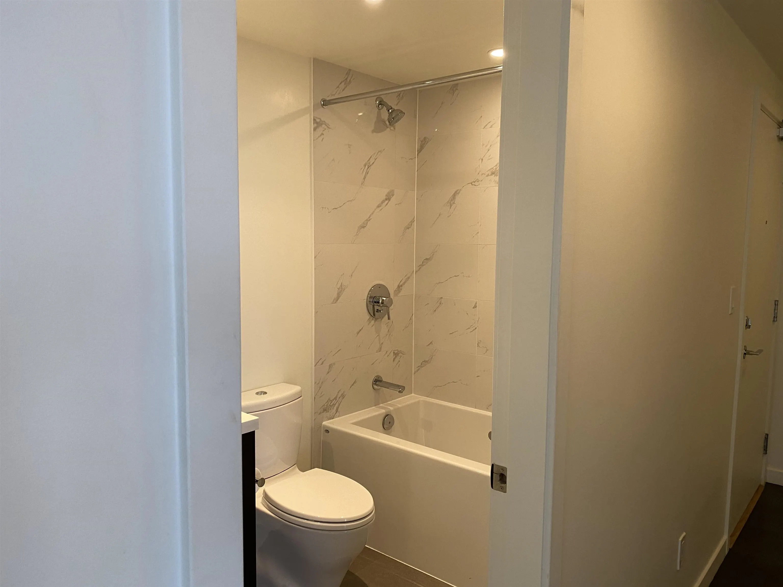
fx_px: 588
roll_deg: -1.6
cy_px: 294
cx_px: 392
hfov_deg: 67.3
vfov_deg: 53.1
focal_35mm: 26
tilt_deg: -5.0
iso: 100
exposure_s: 1/60
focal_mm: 4.25
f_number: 1.8
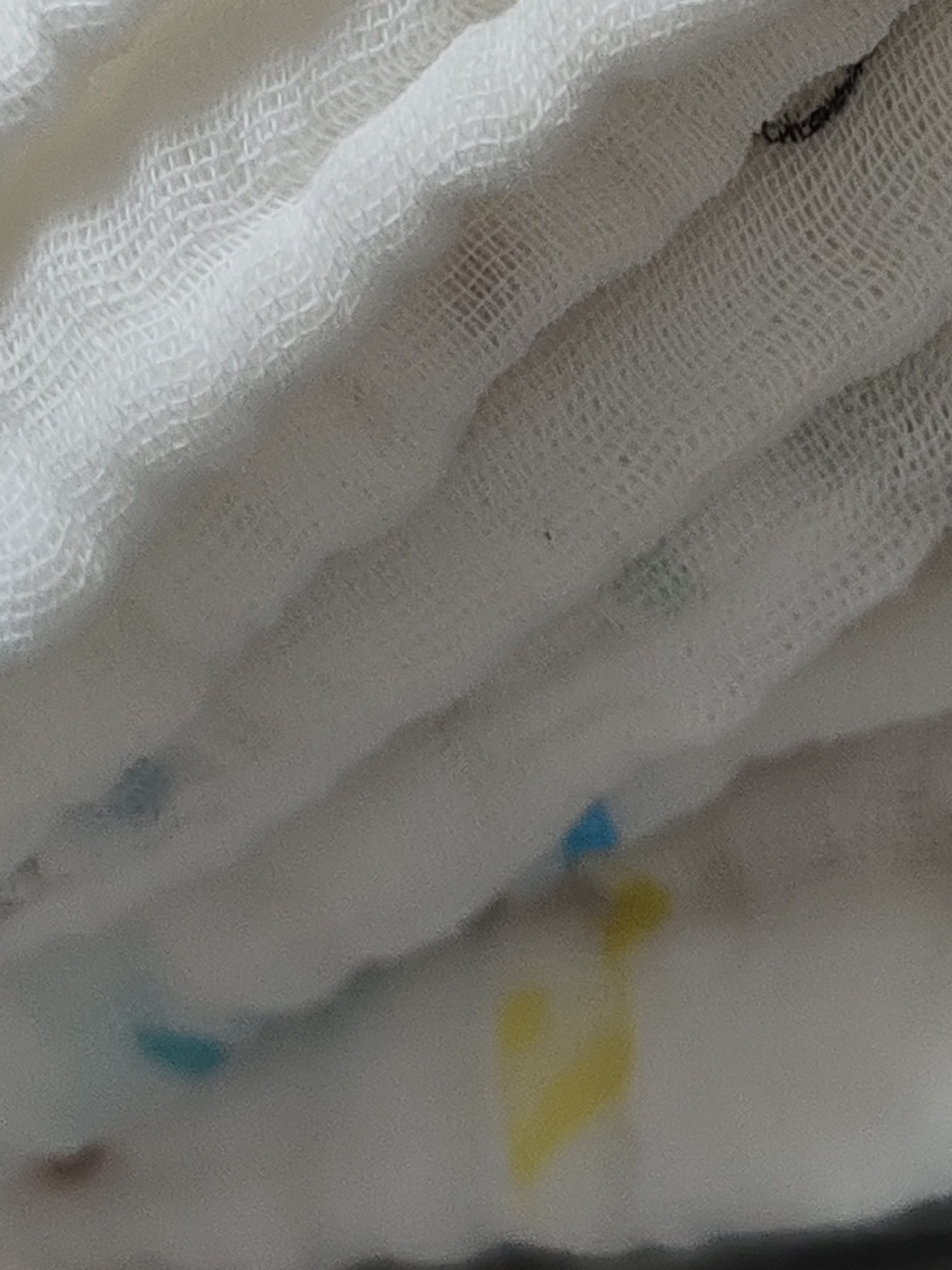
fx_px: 4145
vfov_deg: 17.1
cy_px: 46
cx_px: 676
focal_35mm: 113
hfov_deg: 13.1
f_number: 1.9
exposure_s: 1/100
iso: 1000
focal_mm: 6.12
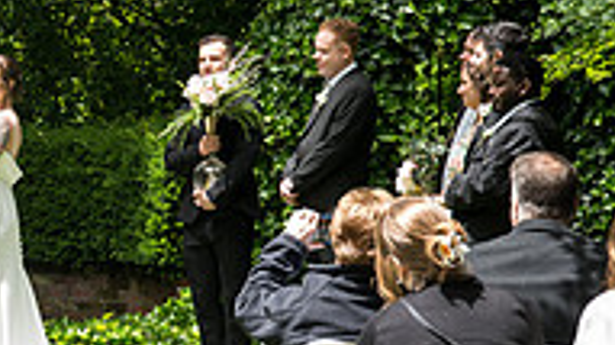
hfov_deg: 11.5
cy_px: 224
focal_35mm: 185
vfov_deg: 6.5
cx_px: -93
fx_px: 3014
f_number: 5
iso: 500
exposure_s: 1/400
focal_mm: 58
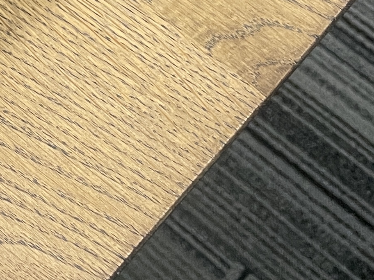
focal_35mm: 115
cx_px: -311
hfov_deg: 14.8
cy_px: -222
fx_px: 1242
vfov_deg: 11.9
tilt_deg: -52.8
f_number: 1.6
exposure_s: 1/60
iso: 125
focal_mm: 4.2
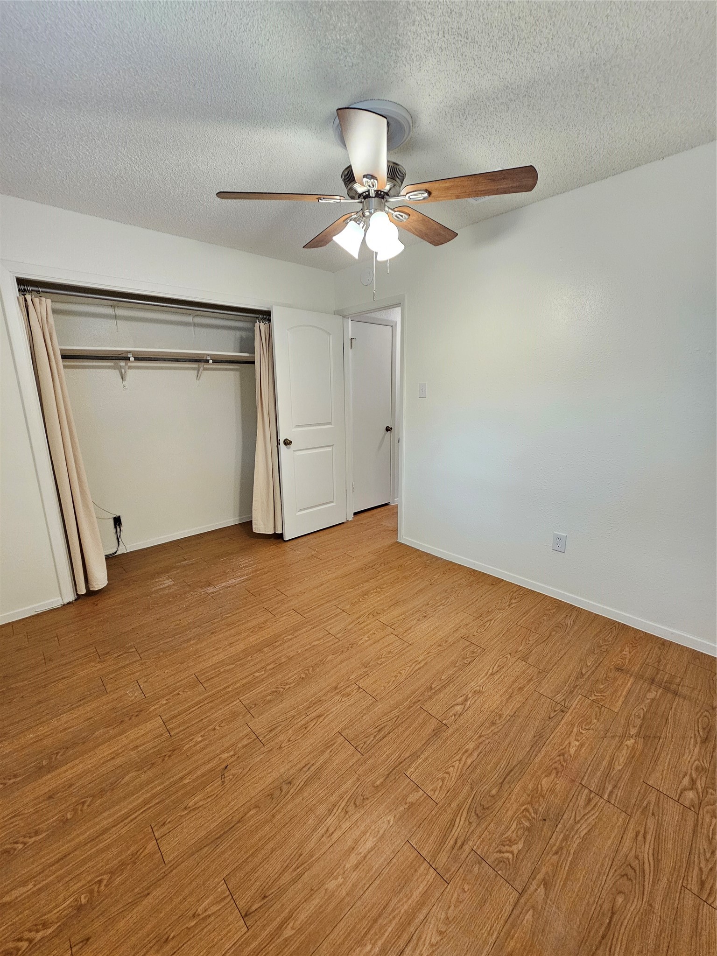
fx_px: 359
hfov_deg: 89.9
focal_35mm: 13
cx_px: 358
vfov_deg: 106.2
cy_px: 478
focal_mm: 2.2
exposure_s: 1/60
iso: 320
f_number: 2.2
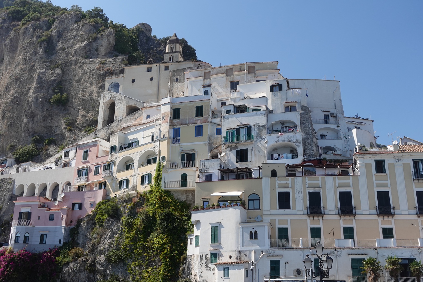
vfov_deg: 33.4
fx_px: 470
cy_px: 141
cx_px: 212
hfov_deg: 48.5
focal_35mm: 40
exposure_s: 1/800
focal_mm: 14.5
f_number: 4.5
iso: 125
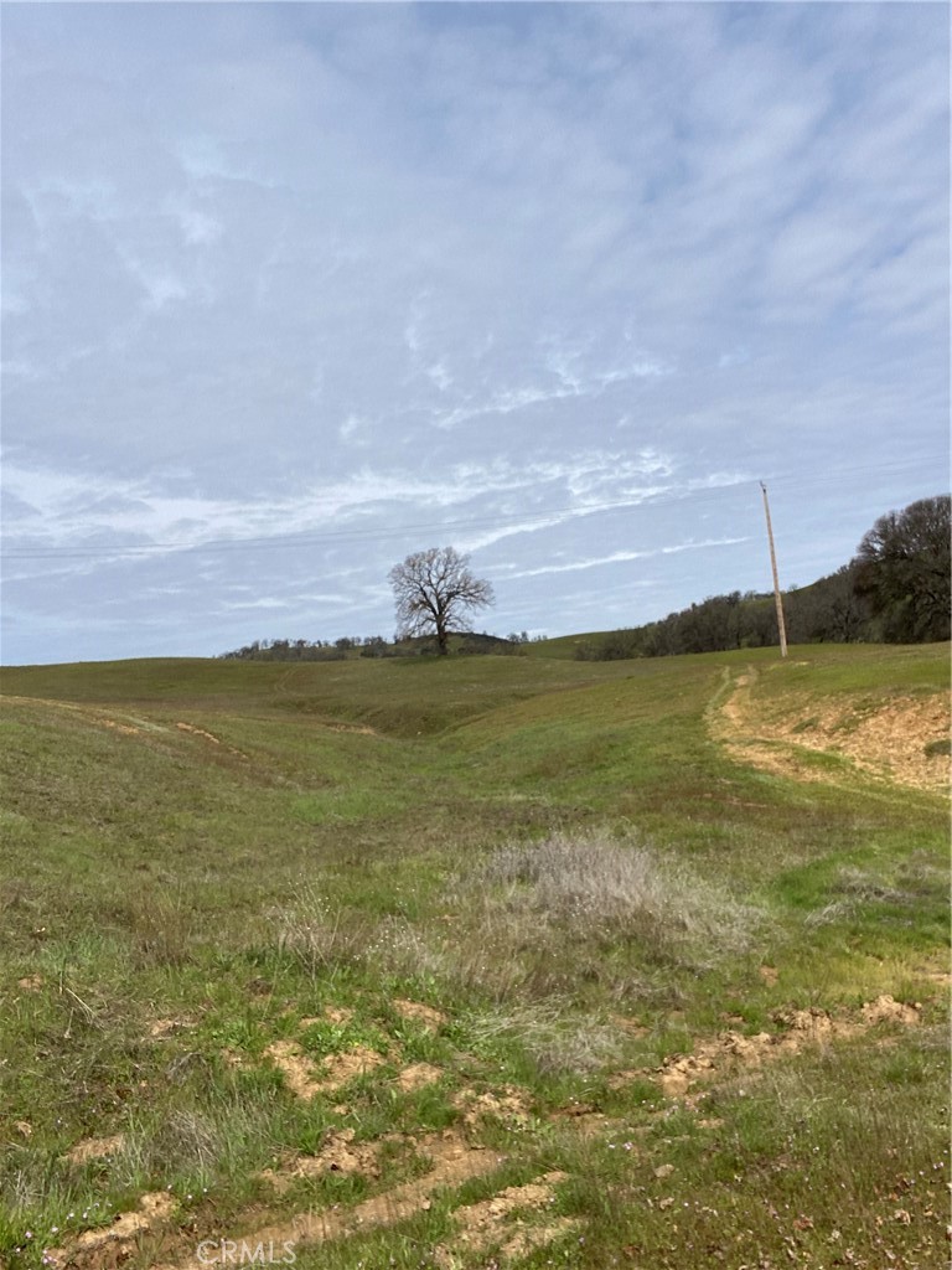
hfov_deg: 46.8
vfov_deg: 60.0
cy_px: 635
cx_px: 476
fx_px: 1100
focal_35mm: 30
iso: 25
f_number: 2.2
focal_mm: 2.71
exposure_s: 1/1795
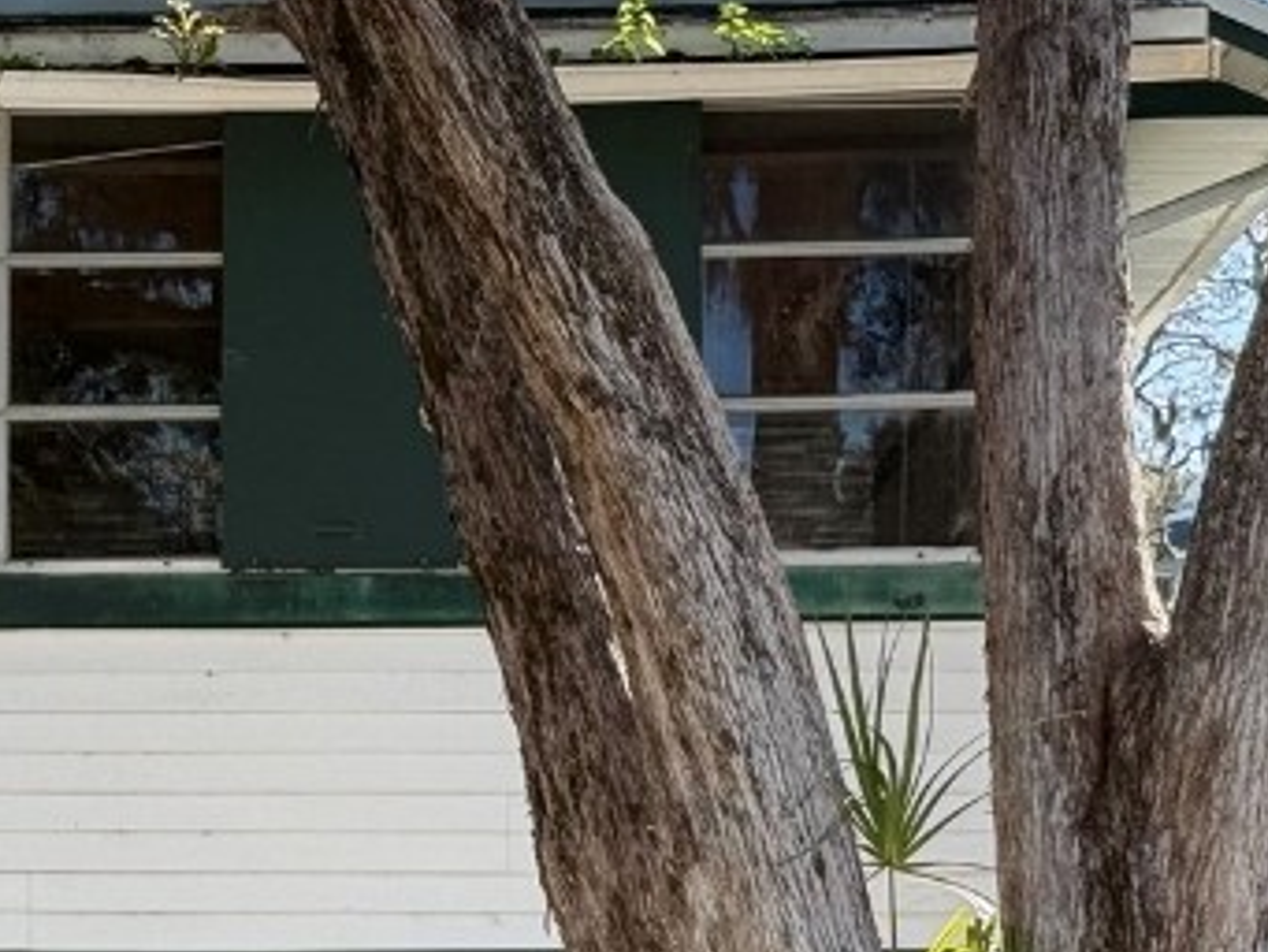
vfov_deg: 10.3
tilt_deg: +5.7
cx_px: -11
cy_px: 602
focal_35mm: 144
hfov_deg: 13.5
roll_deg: -0.4
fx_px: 5277
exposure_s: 1/1795
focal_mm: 6.76
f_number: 1.78
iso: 100
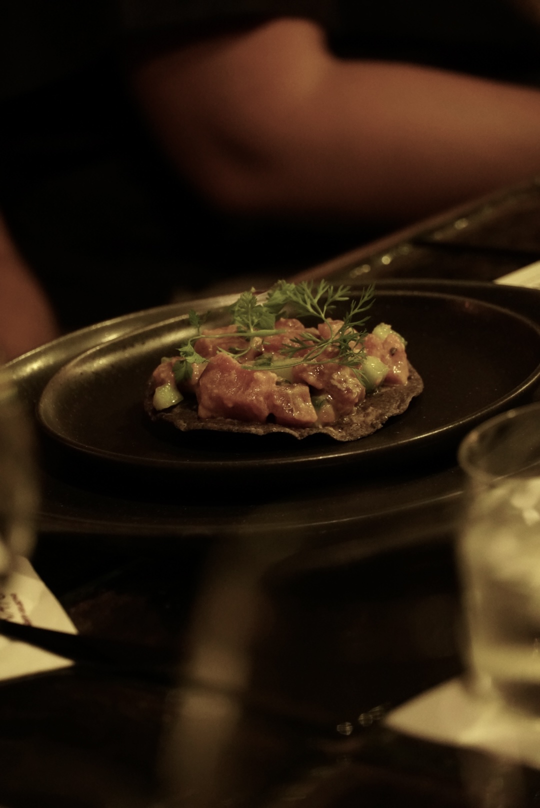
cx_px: 270
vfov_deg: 10.2
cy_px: 404
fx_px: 4548
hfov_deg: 6.8
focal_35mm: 202
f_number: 5.6
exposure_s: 1/40
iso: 6400
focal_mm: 135
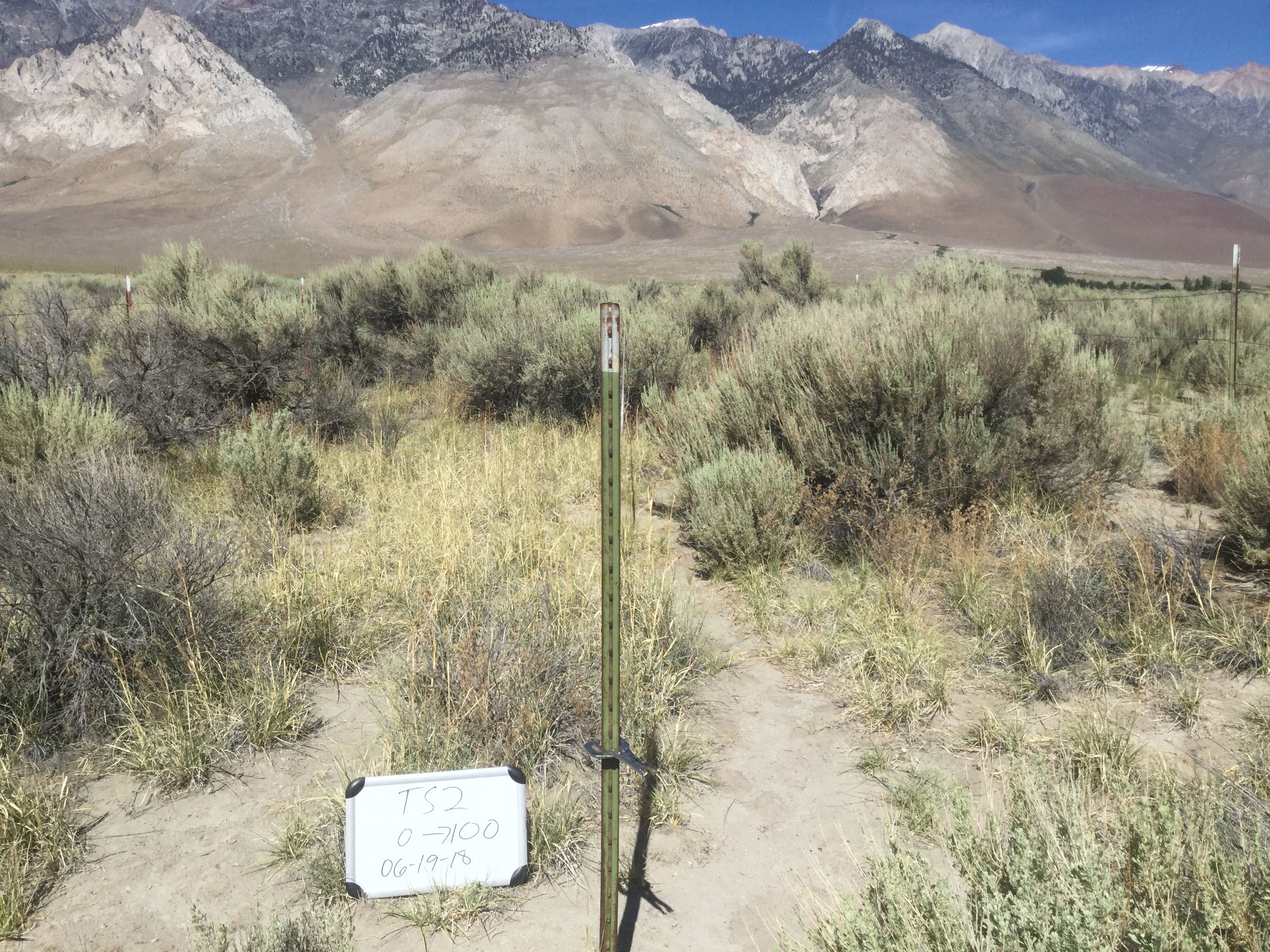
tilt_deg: -10.5
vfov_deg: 45.4
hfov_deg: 58.4
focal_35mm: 31
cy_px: 476
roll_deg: -1.5
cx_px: 635
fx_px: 1137
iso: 25
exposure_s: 1/2262
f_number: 2.4
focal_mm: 3.3
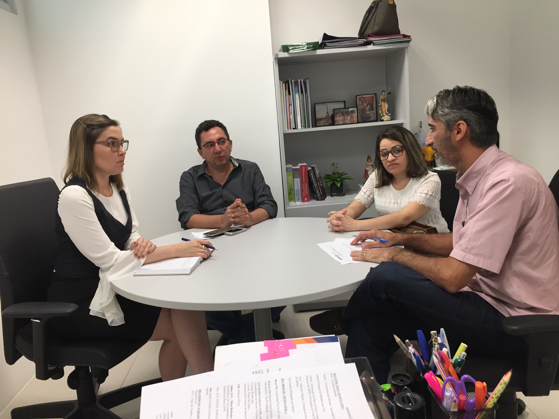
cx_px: 280
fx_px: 468
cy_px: 210
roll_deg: +4.7
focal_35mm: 29
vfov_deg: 48.2
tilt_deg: -12.5
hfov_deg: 61.7
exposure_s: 1/30
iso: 32
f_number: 2.2
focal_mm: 4.15
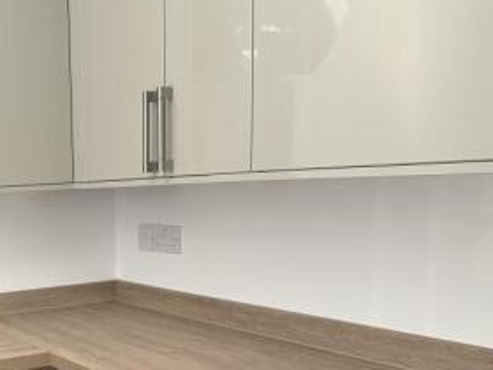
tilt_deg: -11.6
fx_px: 712
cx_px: 20
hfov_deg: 35.2
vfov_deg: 28.0
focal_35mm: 50
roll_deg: +3.0
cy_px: 334
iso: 64
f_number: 1.78
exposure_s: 1/197
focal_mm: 6.86
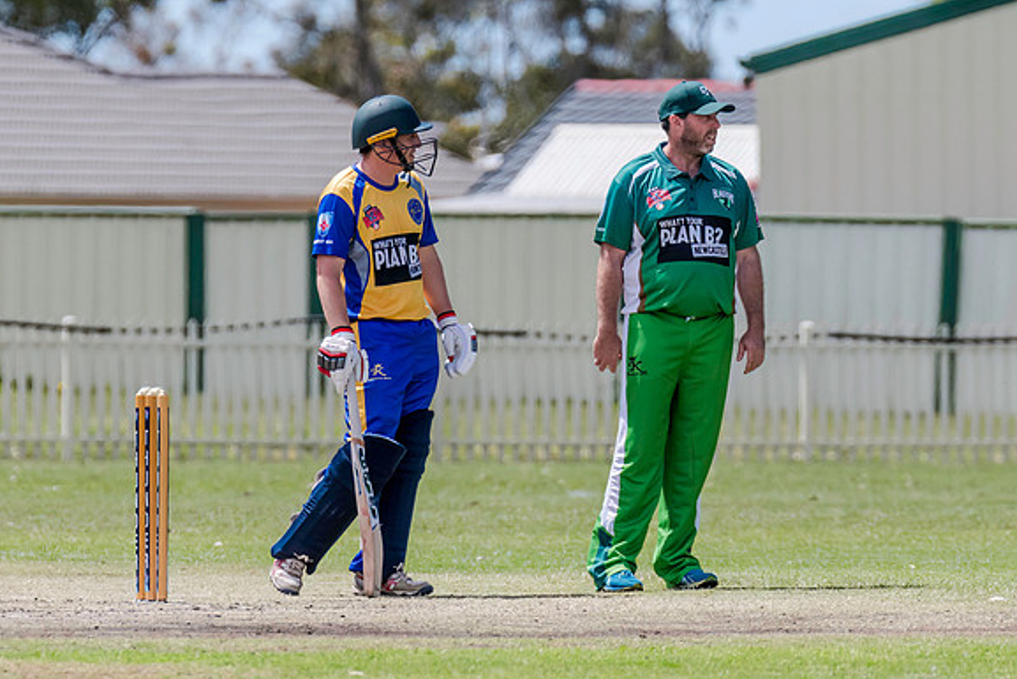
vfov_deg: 2.1
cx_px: 566
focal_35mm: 646
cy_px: 309
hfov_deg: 3.2
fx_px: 18253
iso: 800
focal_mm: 460
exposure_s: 1/2500
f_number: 7.1
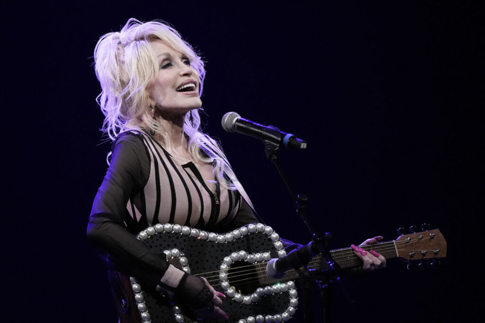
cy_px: 162
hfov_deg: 3.4
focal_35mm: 600
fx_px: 8084
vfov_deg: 2.3
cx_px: 242
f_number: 2.8
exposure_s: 1/1250
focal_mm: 400
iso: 5000
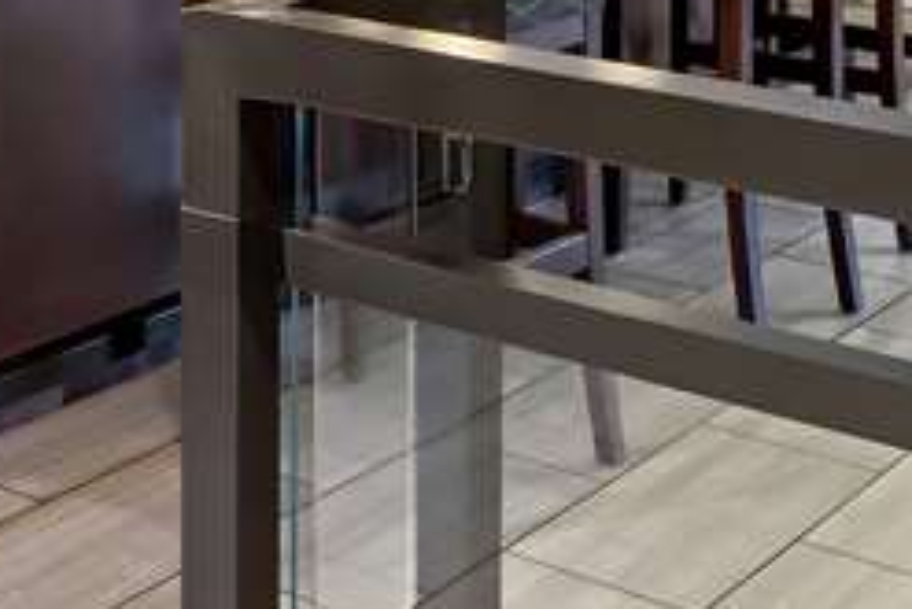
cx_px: -707
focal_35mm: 58
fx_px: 1470
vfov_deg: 22.3
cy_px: -41
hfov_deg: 22.1
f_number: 8
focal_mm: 14
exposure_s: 1/2.5
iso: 800
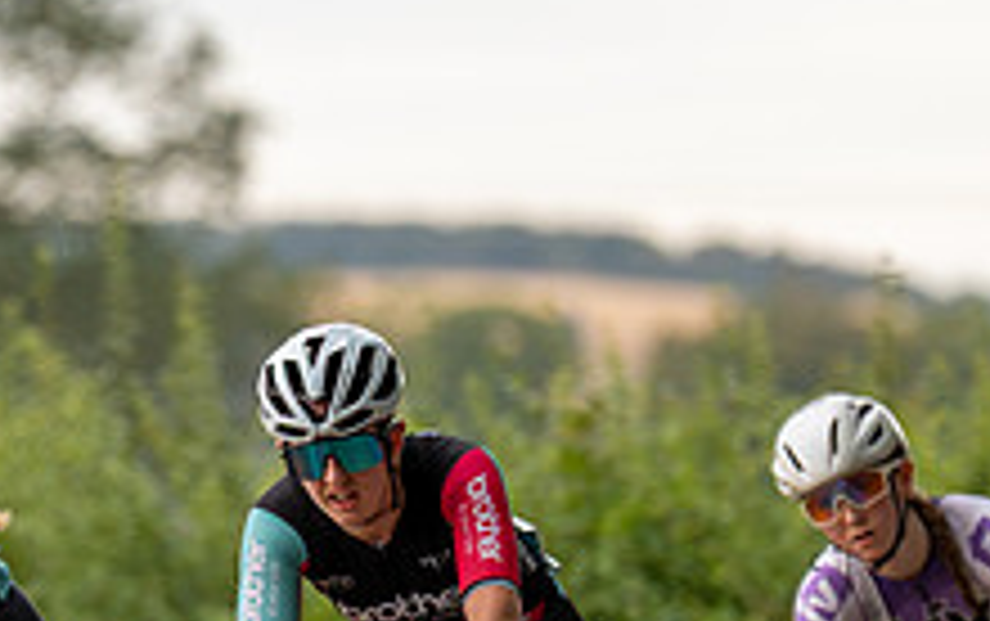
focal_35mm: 861
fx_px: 23254
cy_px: 855
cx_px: -286
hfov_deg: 2.4
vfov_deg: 1.5
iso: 400
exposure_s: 1/1000
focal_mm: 170
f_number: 2.8
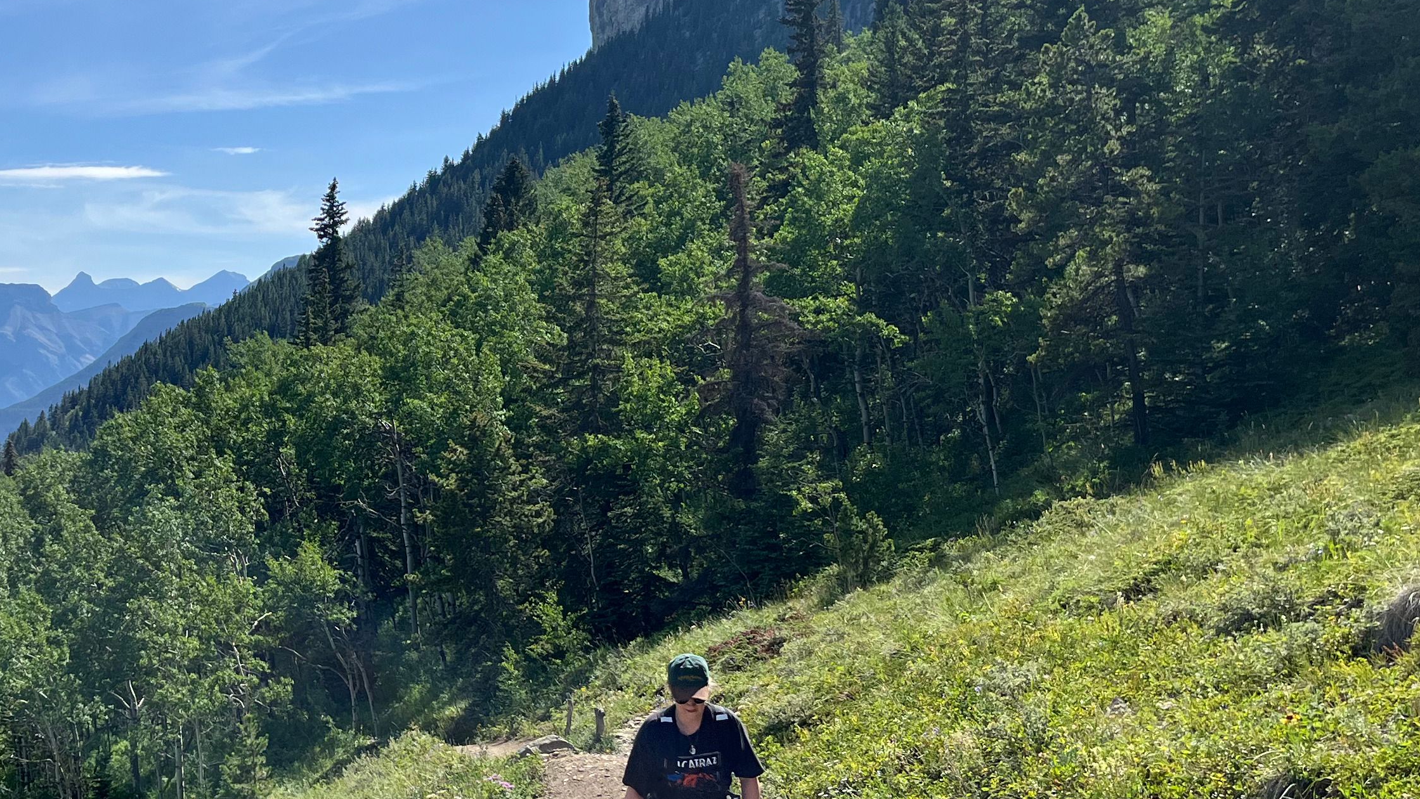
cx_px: 232
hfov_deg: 38.6
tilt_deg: -3.1
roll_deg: -0.6
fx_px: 1920
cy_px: 473
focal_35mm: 51
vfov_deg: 23.5
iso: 50
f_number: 1.6
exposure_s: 1/4016
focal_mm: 5.1
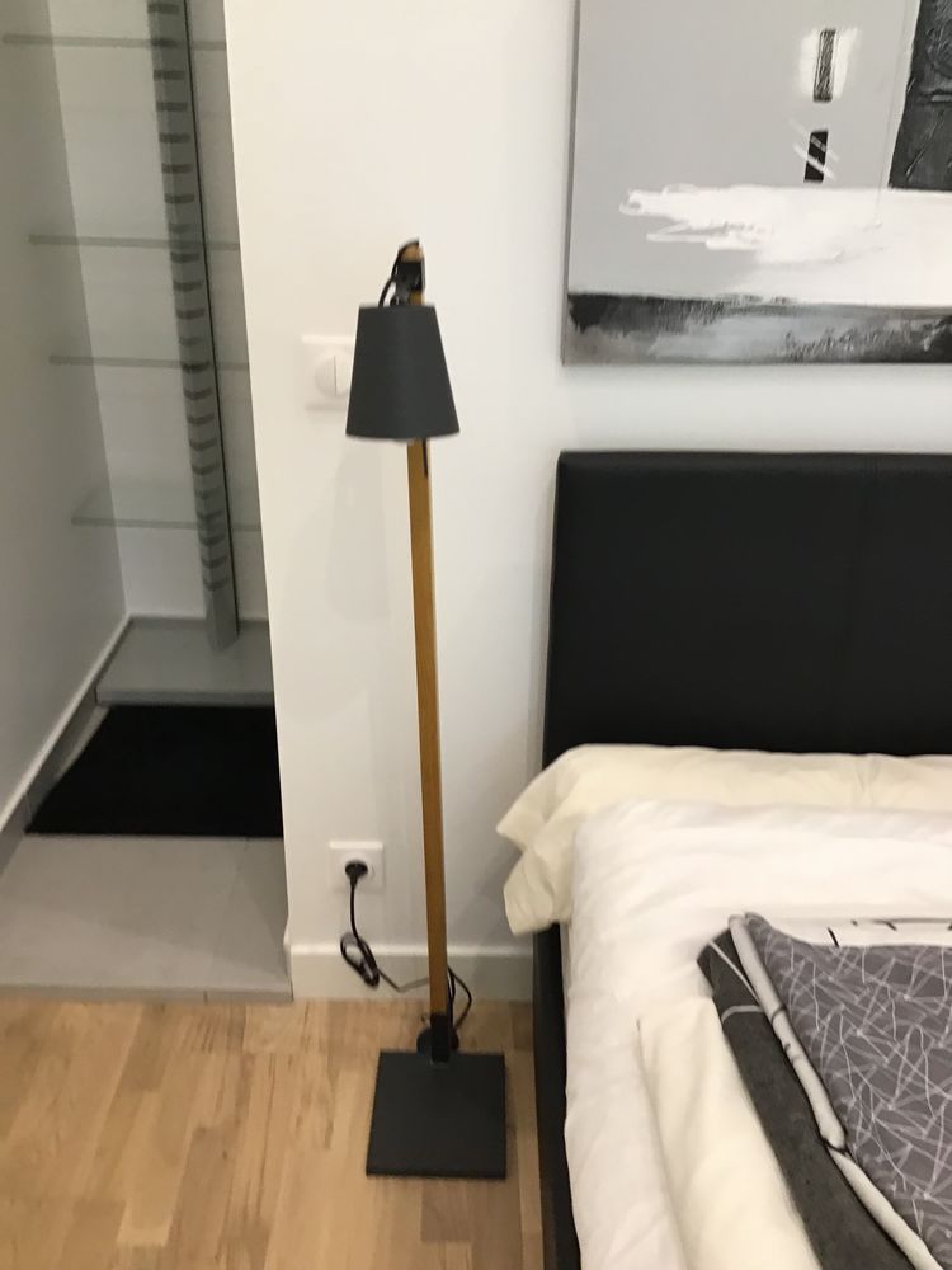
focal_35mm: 31
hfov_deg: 45.4
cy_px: 635
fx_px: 1137
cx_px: 476
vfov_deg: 58.4
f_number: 2.4
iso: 125
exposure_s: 1/33
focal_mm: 3.3
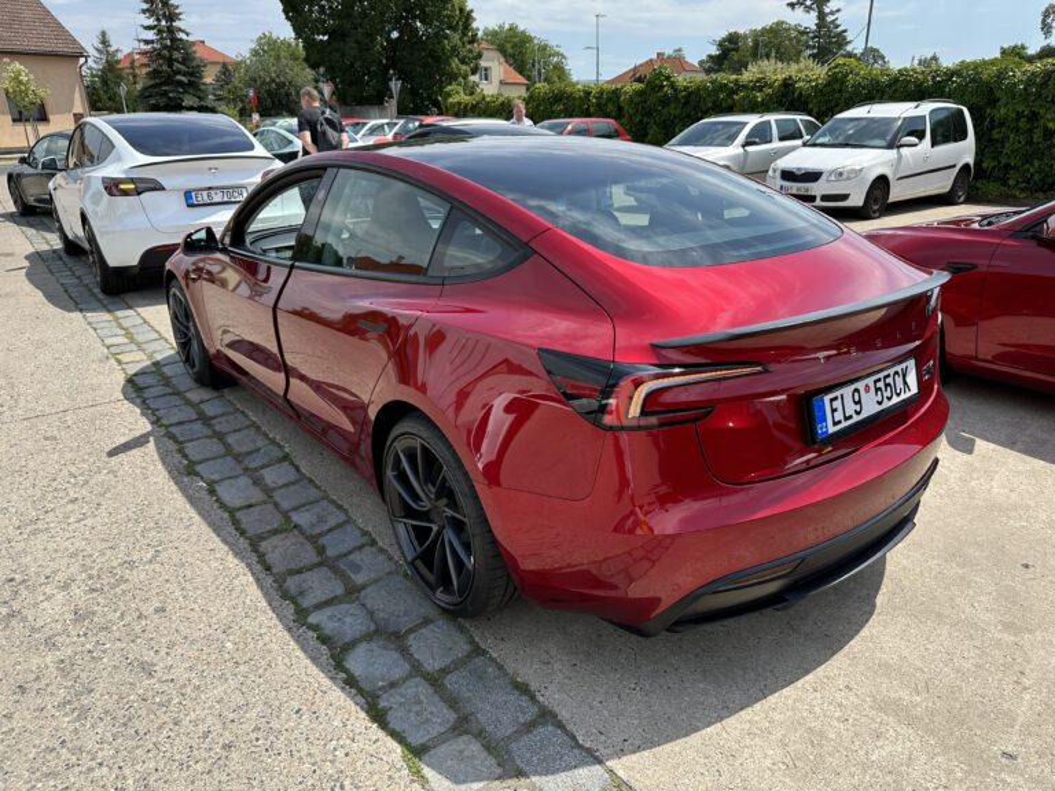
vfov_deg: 56.8
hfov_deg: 71.6
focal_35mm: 24
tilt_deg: -20.8
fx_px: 731
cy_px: 396
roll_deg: +1.4
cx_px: 528
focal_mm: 6.86
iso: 80
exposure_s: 1/2732
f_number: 1.78
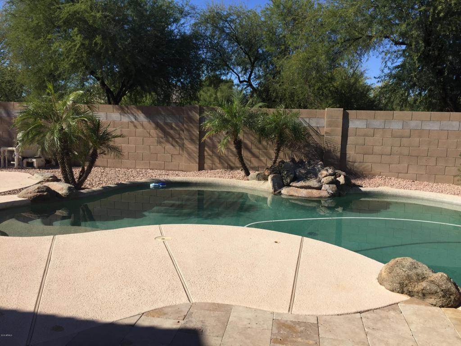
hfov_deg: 61.7
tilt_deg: -5.4
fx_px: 386
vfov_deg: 48.2
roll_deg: -1.1
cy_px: 173
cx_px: 230
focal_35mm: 29
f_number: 2.2
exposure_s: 1/2825
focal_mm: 4.15
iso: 32
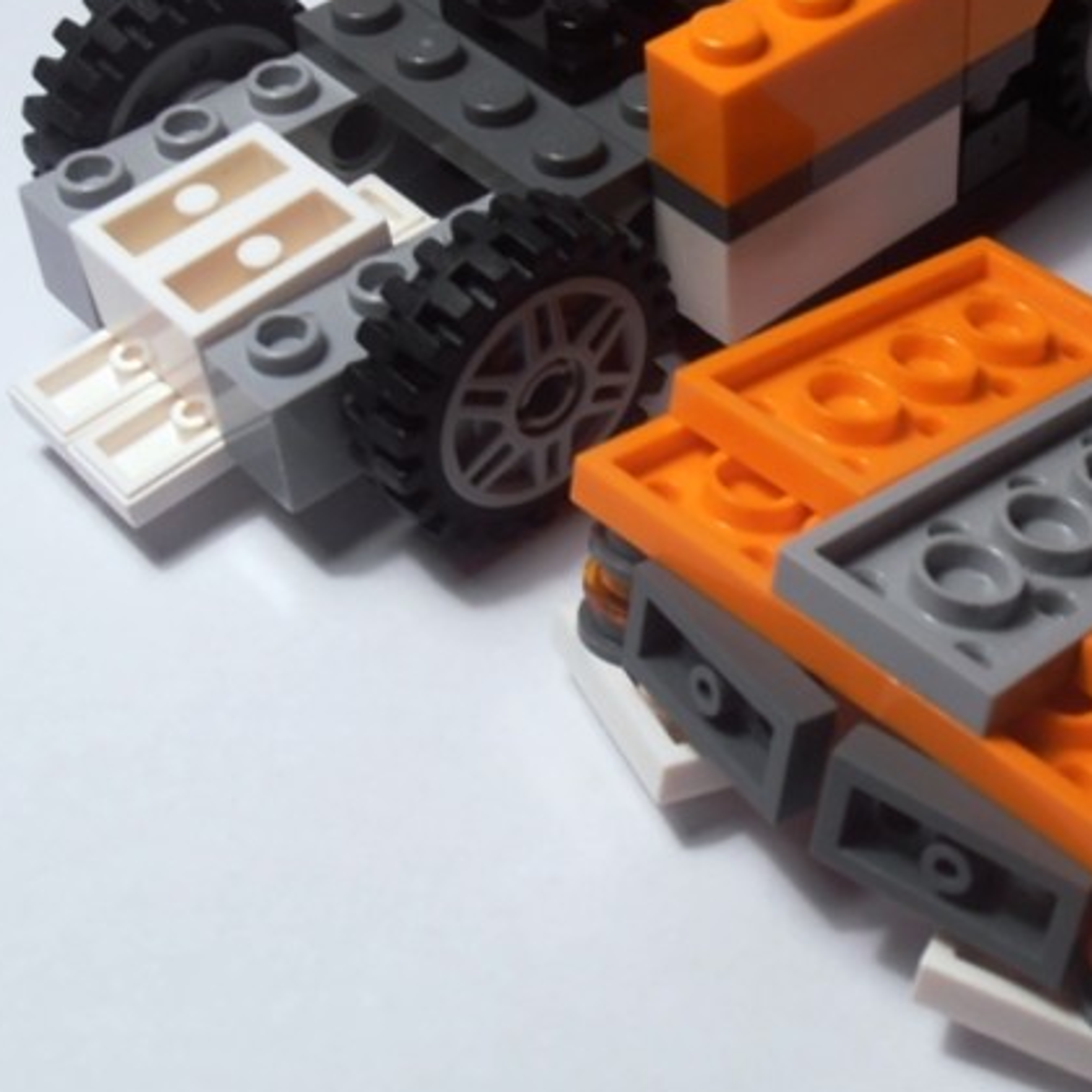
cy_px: 324
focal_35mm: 70
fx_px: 2498
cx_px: 861
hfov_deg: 24.3
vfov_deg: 24.5
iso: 80
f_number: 3.9
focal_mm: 6.61
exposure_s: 1/50
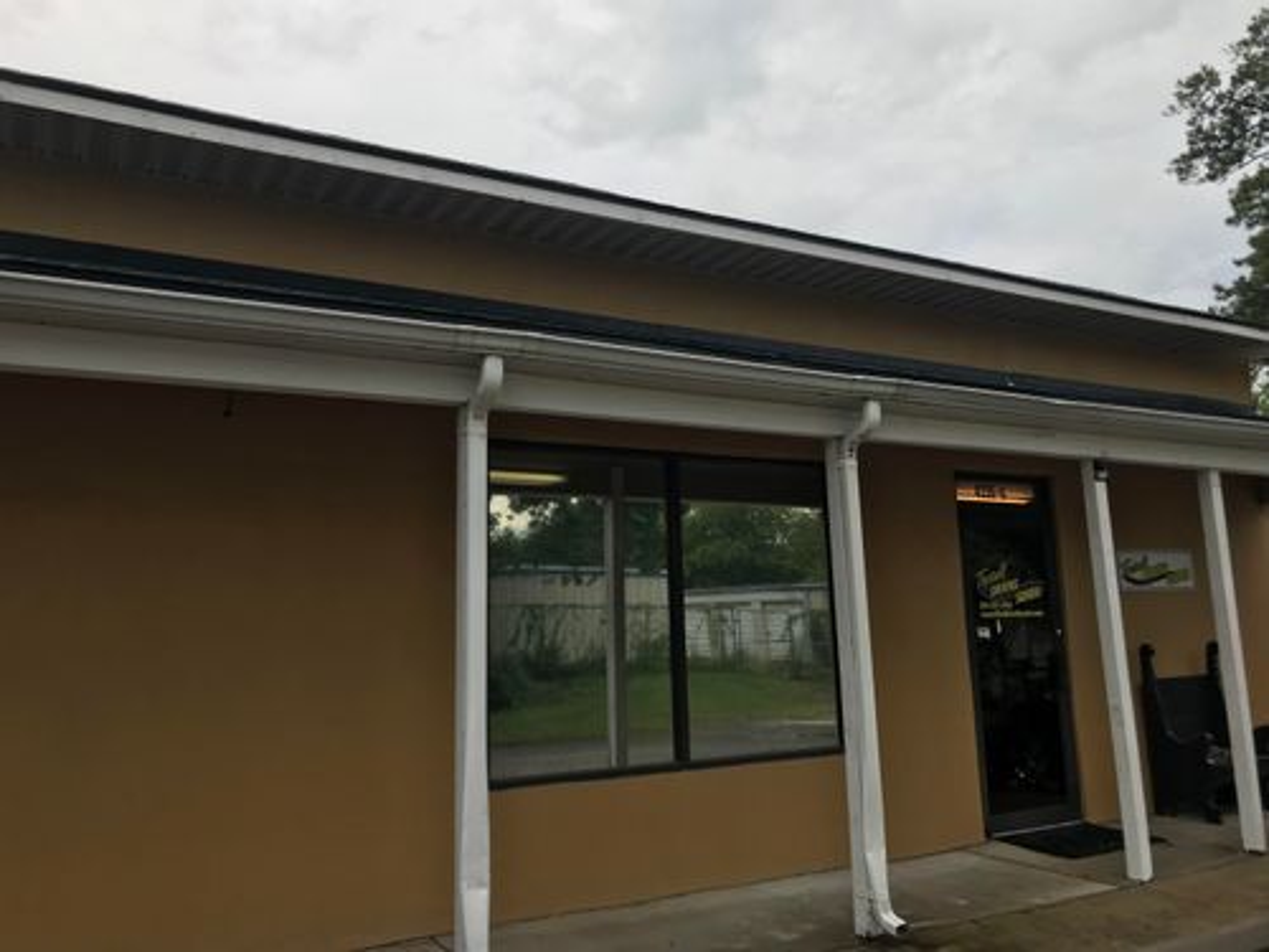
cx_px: 634
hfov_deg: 63.4
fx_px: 1026
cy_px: 476
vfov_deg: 49.7
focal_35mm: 28
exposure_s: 1/424
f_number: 1.8
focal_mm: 3.99
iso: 20
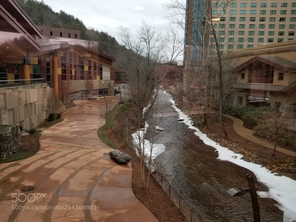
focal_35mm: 26
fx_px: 222
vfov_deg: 53.1
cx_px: 148
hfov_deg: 67.3
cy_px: 111
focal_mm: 4.25
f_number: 1.7
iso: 80
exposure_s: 1/60
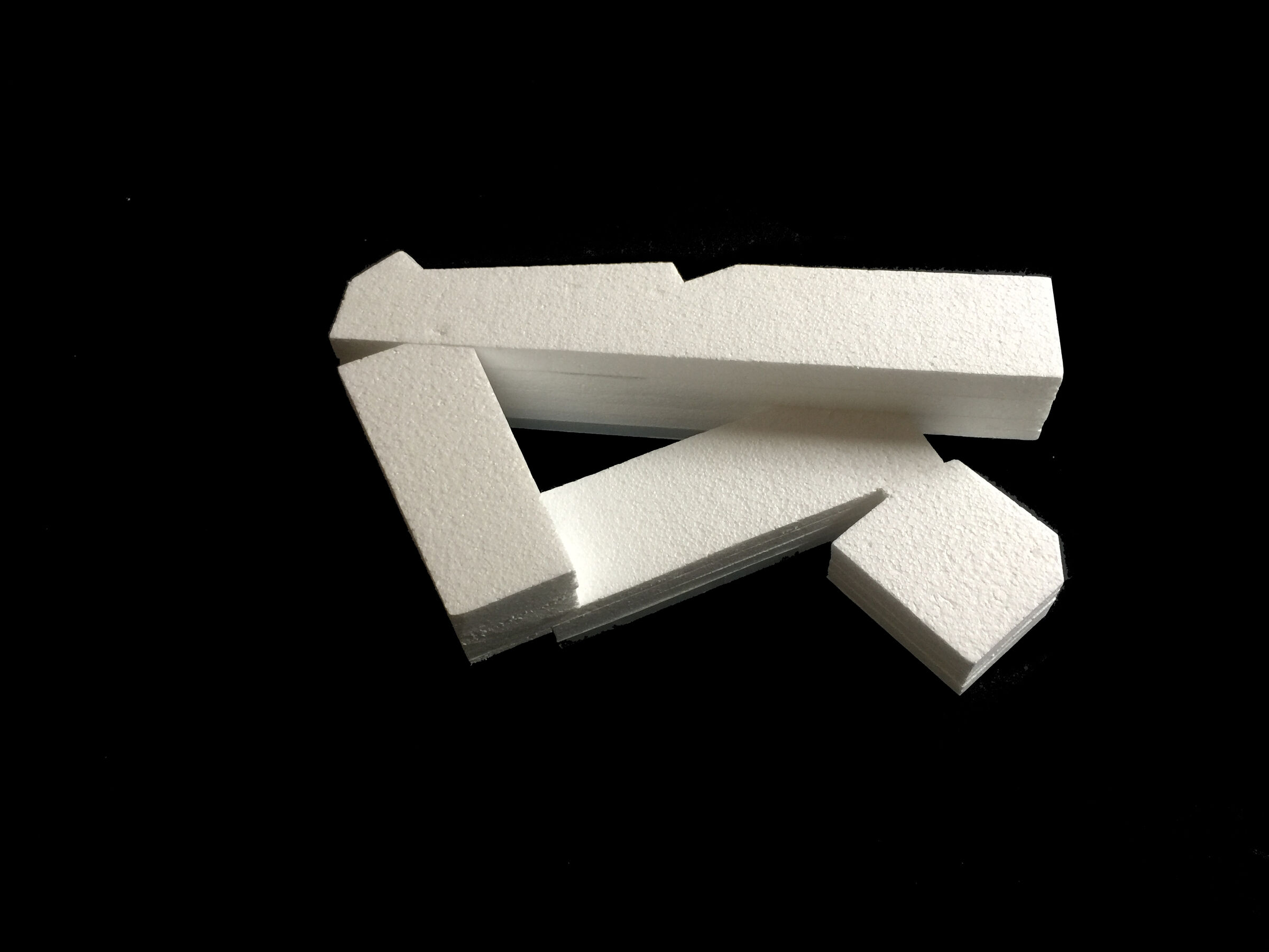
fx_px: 1063
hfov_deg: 61.7
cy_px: 476
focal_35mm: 29
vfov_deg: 48.2
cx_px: 634
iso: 80
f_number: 2.2
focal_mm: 4.15
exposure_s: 1/17
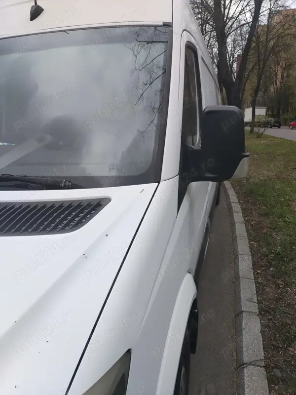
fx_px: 274
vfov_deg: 71.6
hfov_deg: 56.8
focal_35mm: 24
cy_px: 198
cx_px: 148
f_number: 1.75
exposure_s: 1/900
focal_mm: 5.25
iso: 776
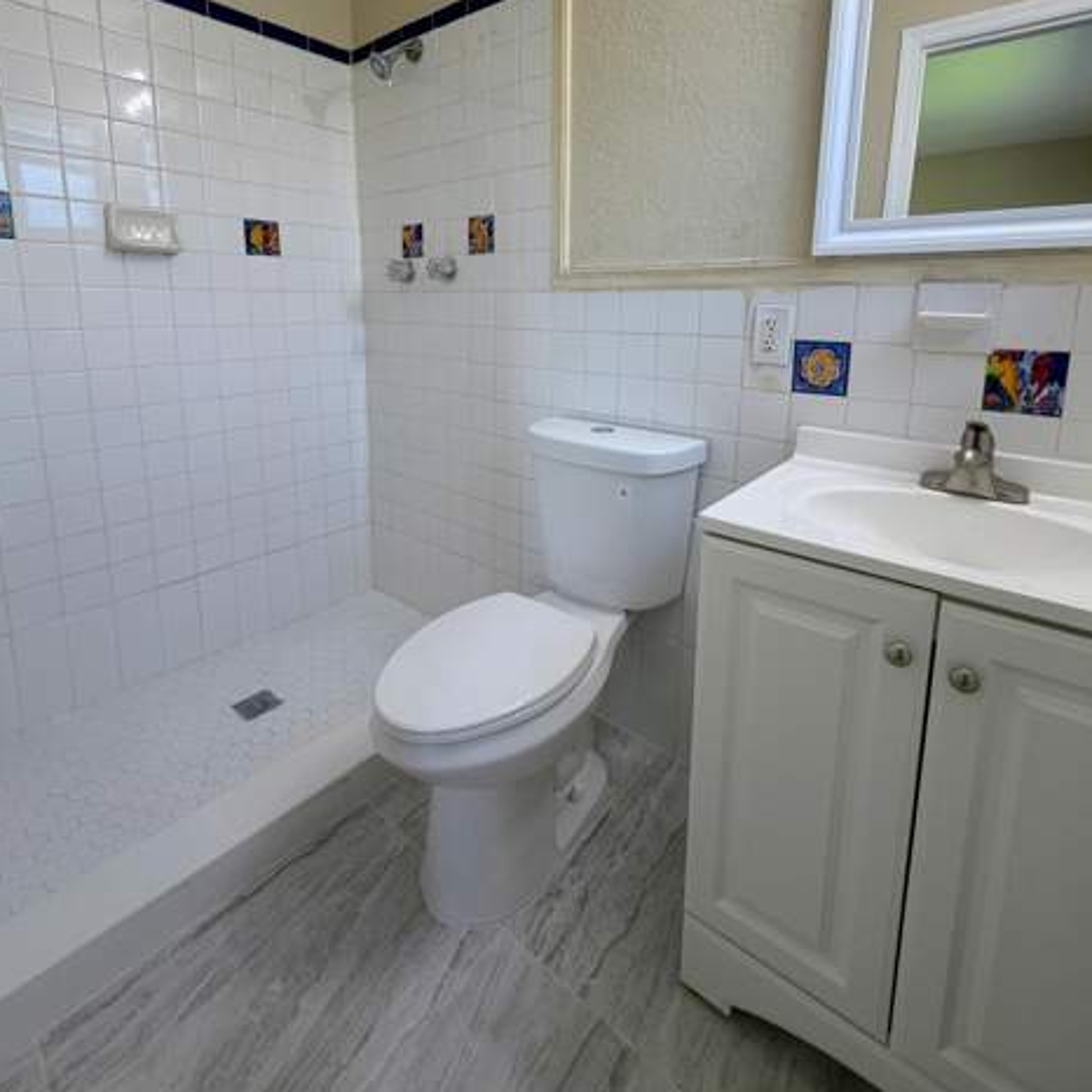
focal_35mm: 17
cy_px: 405
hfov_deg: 84.0
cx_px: 553
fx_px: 607
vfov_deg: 82.3
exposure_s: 1/120
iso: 125
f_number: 2.2
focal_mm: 2.22
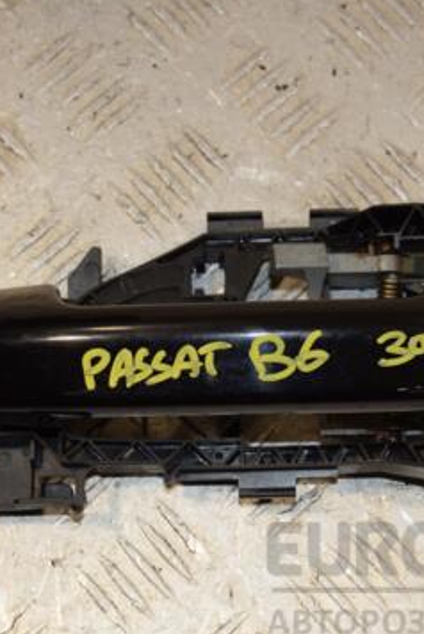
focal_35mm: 96
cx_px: 233
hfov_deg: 14.3
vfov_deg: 21.2
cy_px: 312
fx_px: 1693
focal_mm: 38
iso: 800
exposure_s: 1/200
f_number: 8
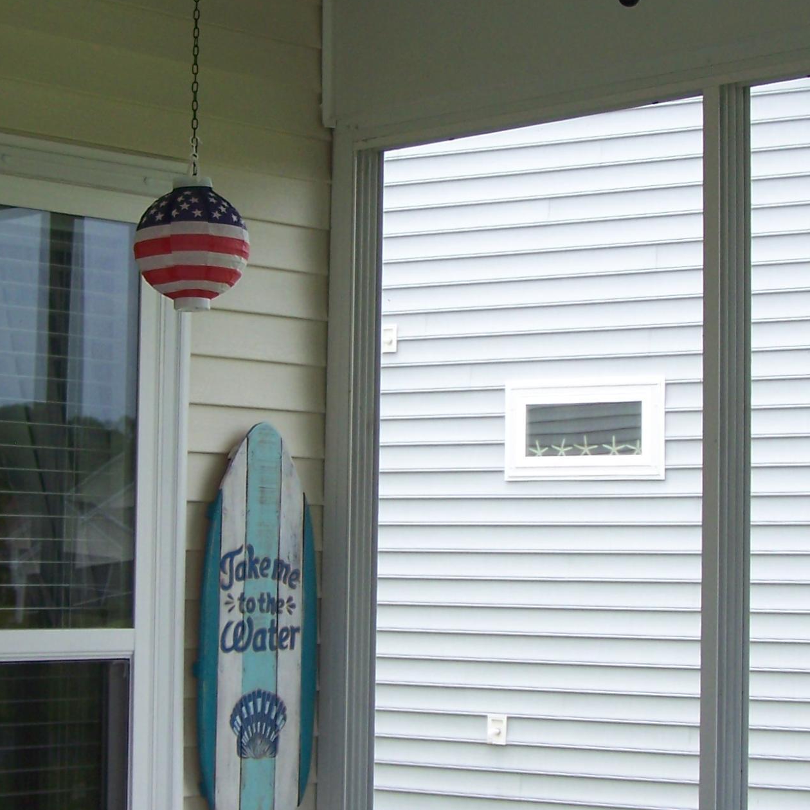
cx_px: 417
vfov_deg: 21.6
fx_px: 2118
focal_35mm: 80
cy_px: 427
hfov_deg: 21.7
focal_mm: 6.3
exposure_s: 1/250
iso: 64
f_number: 2.8
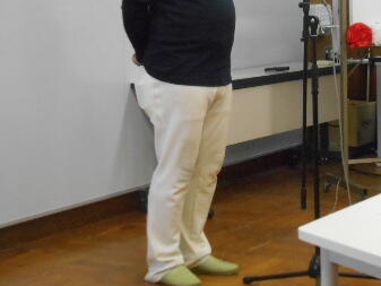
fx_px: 1046
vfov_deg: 15.4
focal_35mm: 95
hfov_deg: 20.5
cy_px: 31
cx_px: 271
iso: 800
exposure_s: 1/80
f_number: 4.5
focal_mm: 8.8
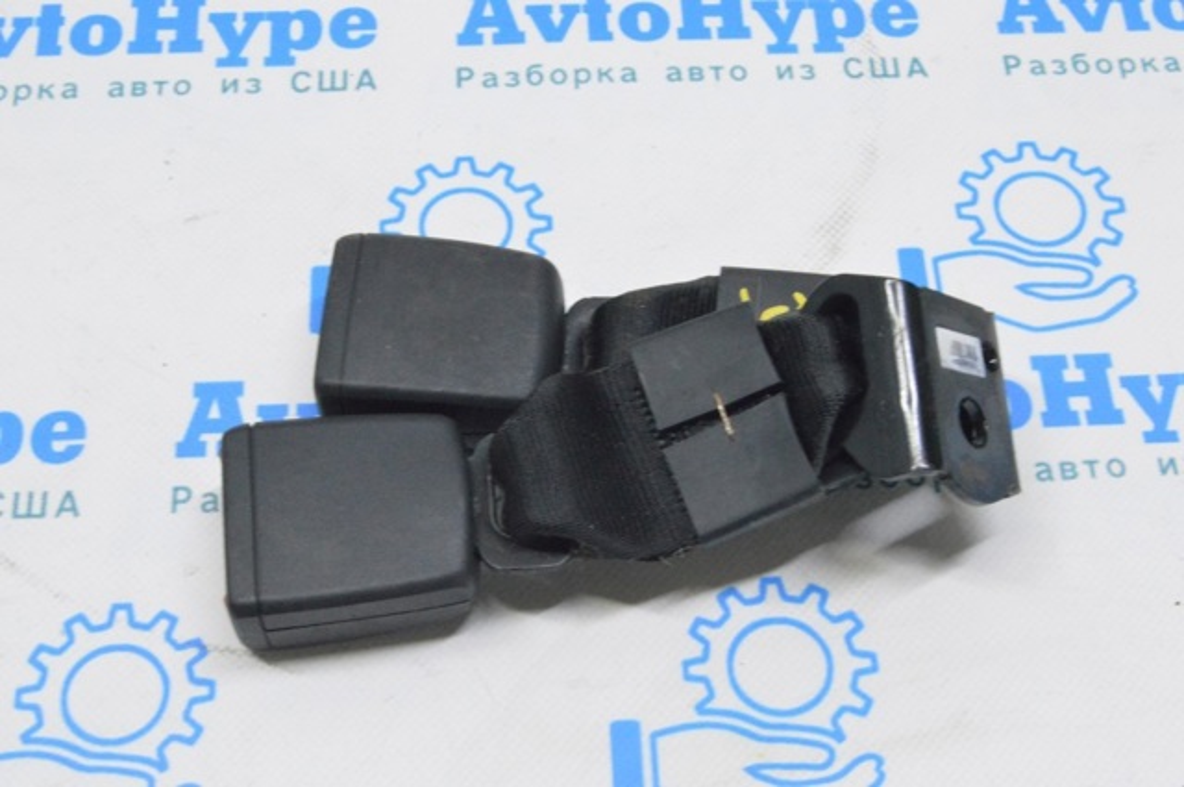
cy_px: 394
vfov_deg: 23.7
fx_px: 1872
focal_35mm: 57
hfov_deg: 35.1
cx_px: 592
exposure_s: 1/20
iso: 6400
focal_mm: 38
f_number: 20
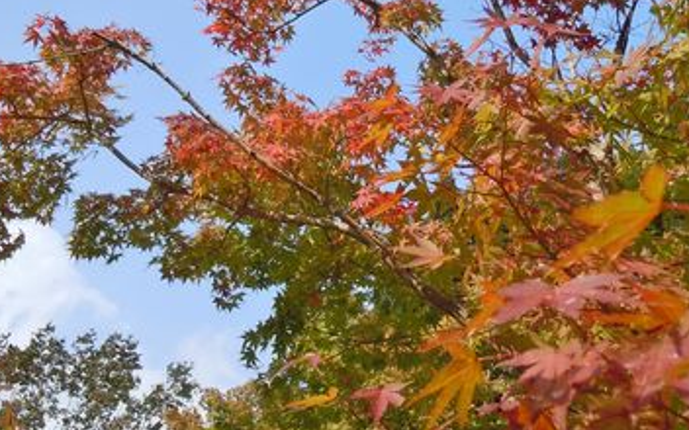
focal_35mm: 53
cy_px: 108
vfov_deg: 24.2
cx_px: 366
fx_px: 995
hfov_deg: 38.2
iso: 100
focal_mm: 5.9
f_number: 4
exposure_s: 1/500
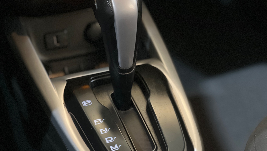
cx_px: 134
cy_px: 62
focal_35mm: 84
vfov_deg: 14.4
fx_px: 595
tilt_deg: -31.5
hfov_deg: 25.3
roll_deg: -0.7
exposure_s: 1/15
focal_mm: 9
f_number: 2.8
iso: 1000
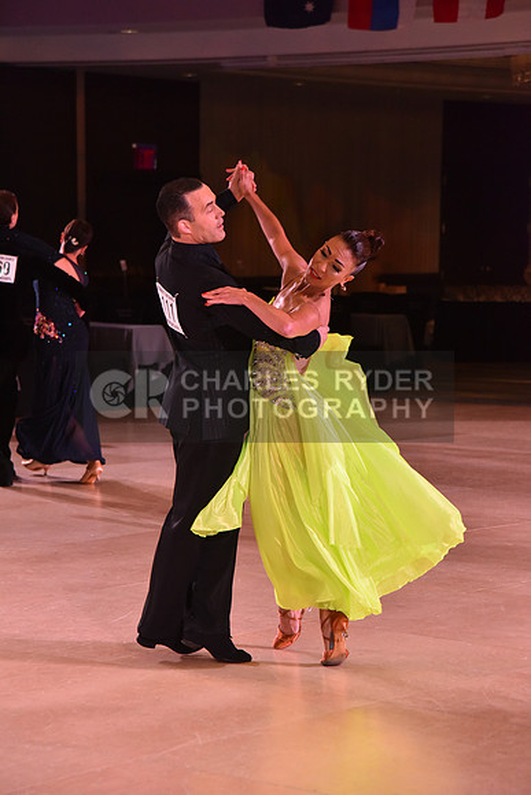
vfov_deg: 17.1
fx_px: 2653
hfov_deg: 11.4
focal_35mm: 120
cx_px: 266
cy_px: 398
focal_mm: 120
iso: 2500
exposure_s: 1/320
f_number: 6.3
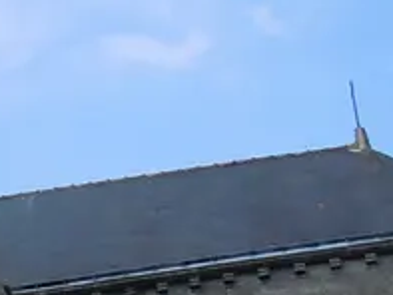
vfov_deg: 7.5
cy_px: 446
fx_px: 2215
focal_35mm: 195
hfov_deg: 9.2
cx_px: -533
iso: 100
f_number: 3.5
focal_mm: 5.4
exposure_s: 1/800
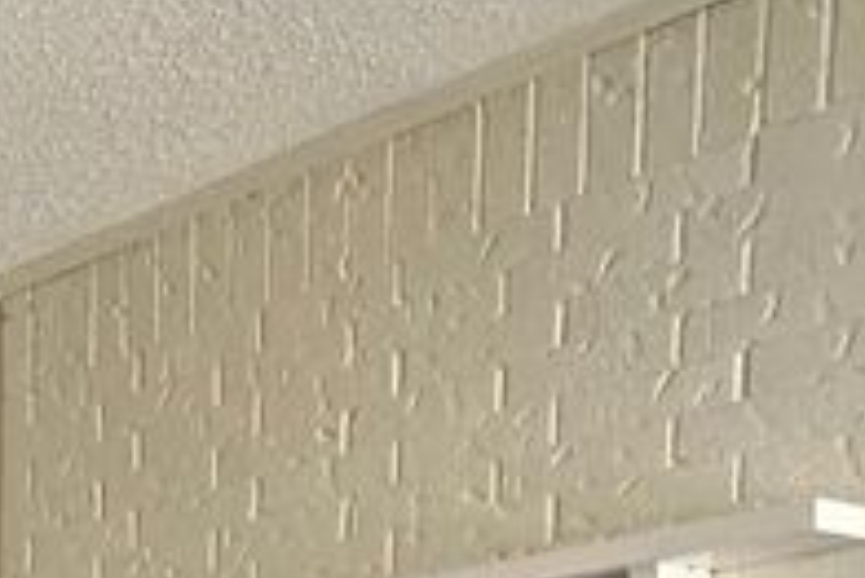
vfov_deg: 15.0
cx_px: -618
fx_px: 1827
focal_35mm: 76
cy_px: 1112
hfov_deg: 20.4
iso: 200
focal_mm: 2.22
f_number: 2.2
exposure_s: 1/99
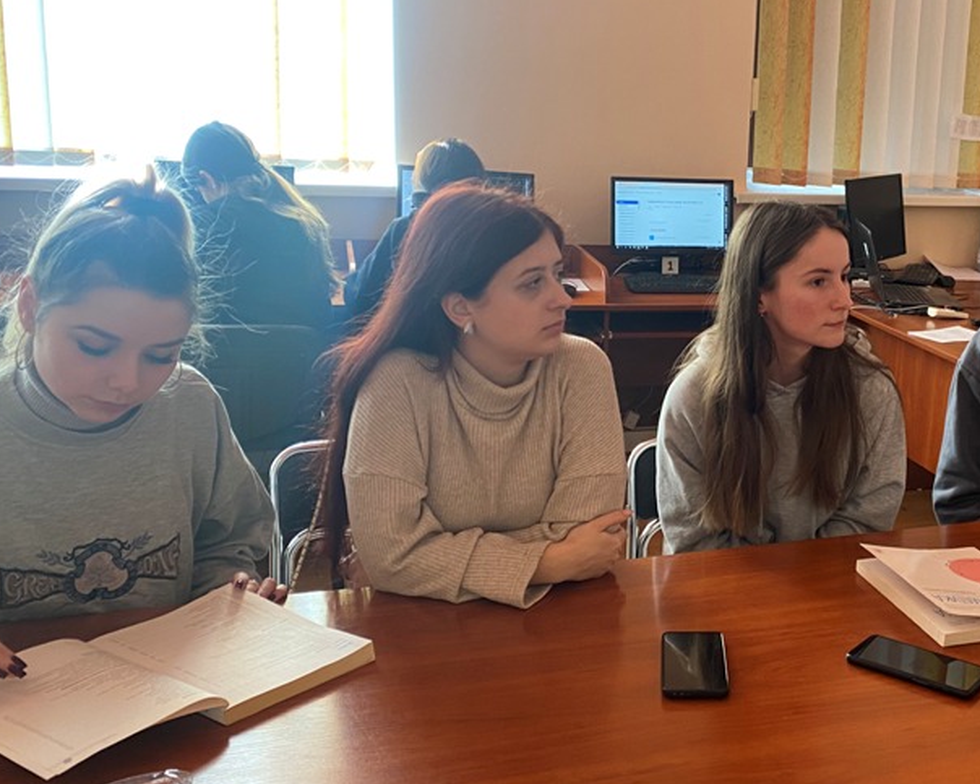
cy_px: 370
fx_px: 1247
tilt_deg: -12.6
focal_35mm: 43
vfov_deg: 34.9
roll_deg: -4.2
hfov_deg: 41.2
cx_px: 779
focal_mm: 4.25
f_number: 1.8
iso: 125
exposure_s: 1/91
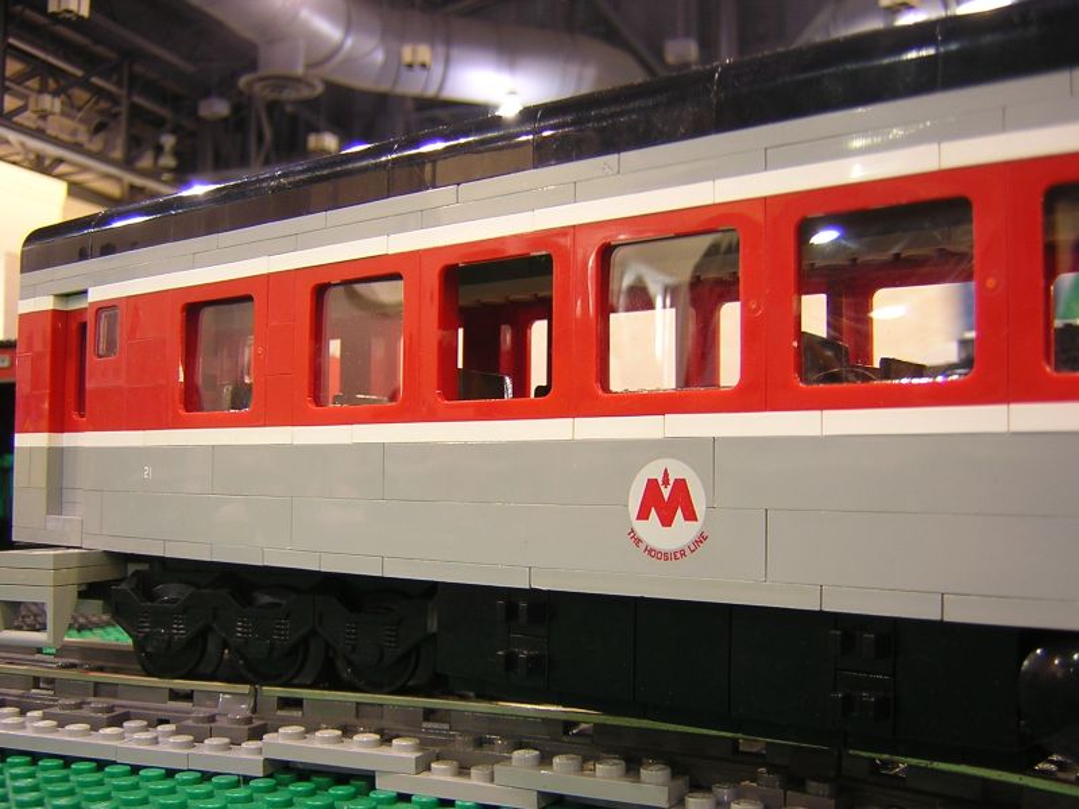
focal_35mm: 36
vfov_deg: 39.7
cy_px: 404
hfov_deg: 51.4
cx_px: 540
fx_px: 1122
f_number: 2.6
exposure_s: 1/4.8
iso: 113
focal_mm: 4.7
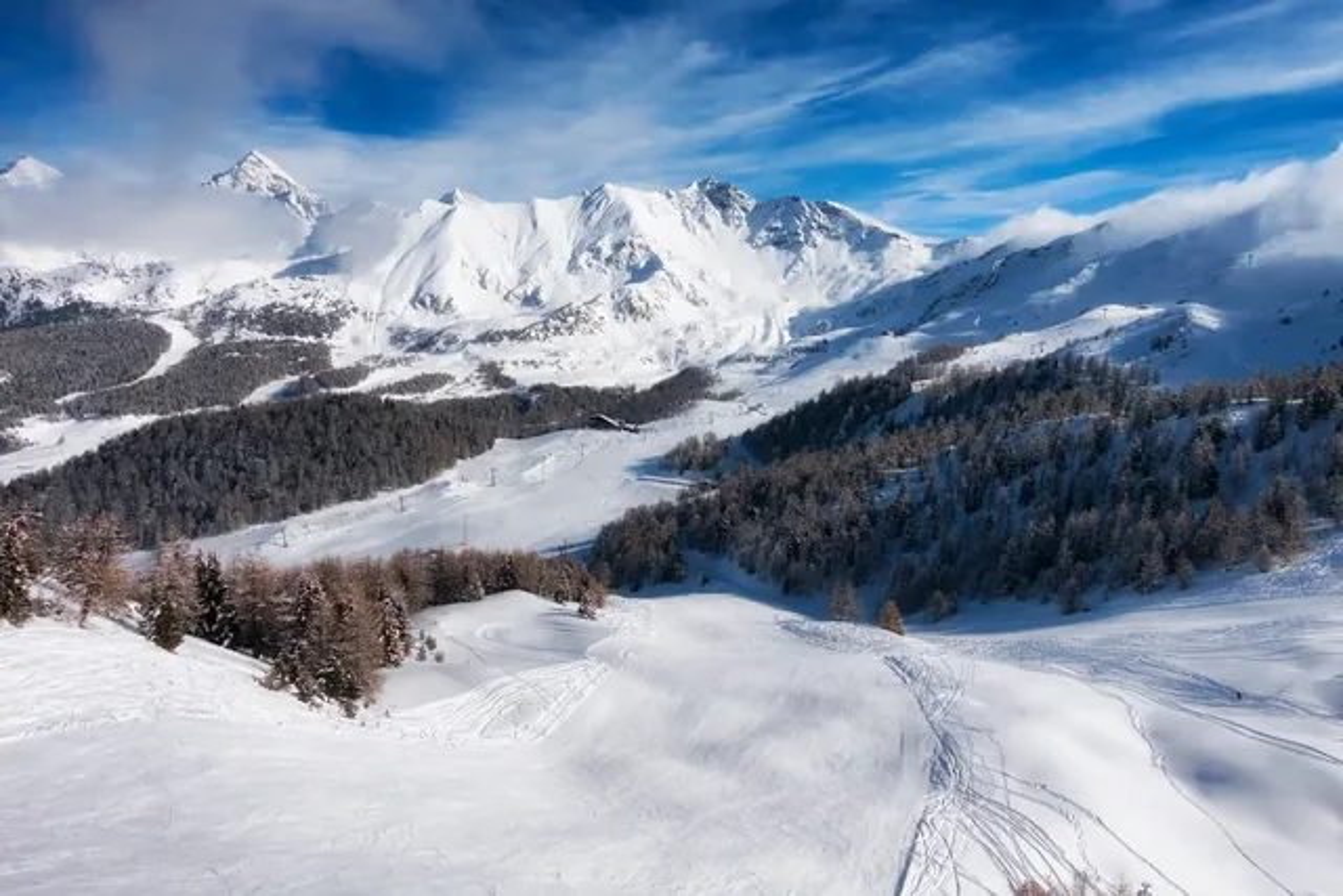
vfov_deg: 53.2
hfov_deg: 73.7
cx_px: 672
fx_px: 895
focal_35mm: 24
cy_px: 448
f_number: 4
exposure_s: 1/320
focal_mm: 8.8
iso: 125
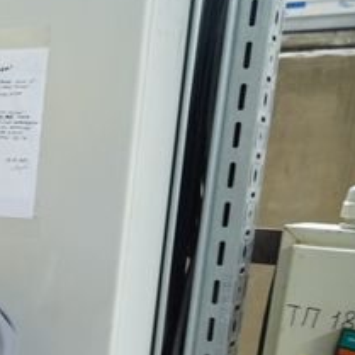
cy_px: 343
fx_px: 859
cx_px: -225
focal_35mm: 74
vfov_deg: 22.6
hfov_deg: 19.4
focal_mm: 26
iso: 640
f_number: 4
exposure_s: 1/20
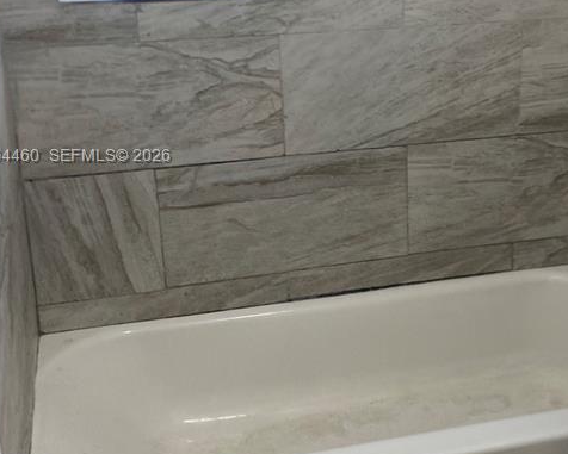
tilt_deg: -17.5
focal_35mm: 64
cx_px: 487
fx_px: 1076
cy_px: 157
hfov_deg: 28.7
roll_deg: -1.0
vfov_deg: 23.8
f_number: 1.8
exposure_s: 1/60
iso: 64
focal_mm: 4.25
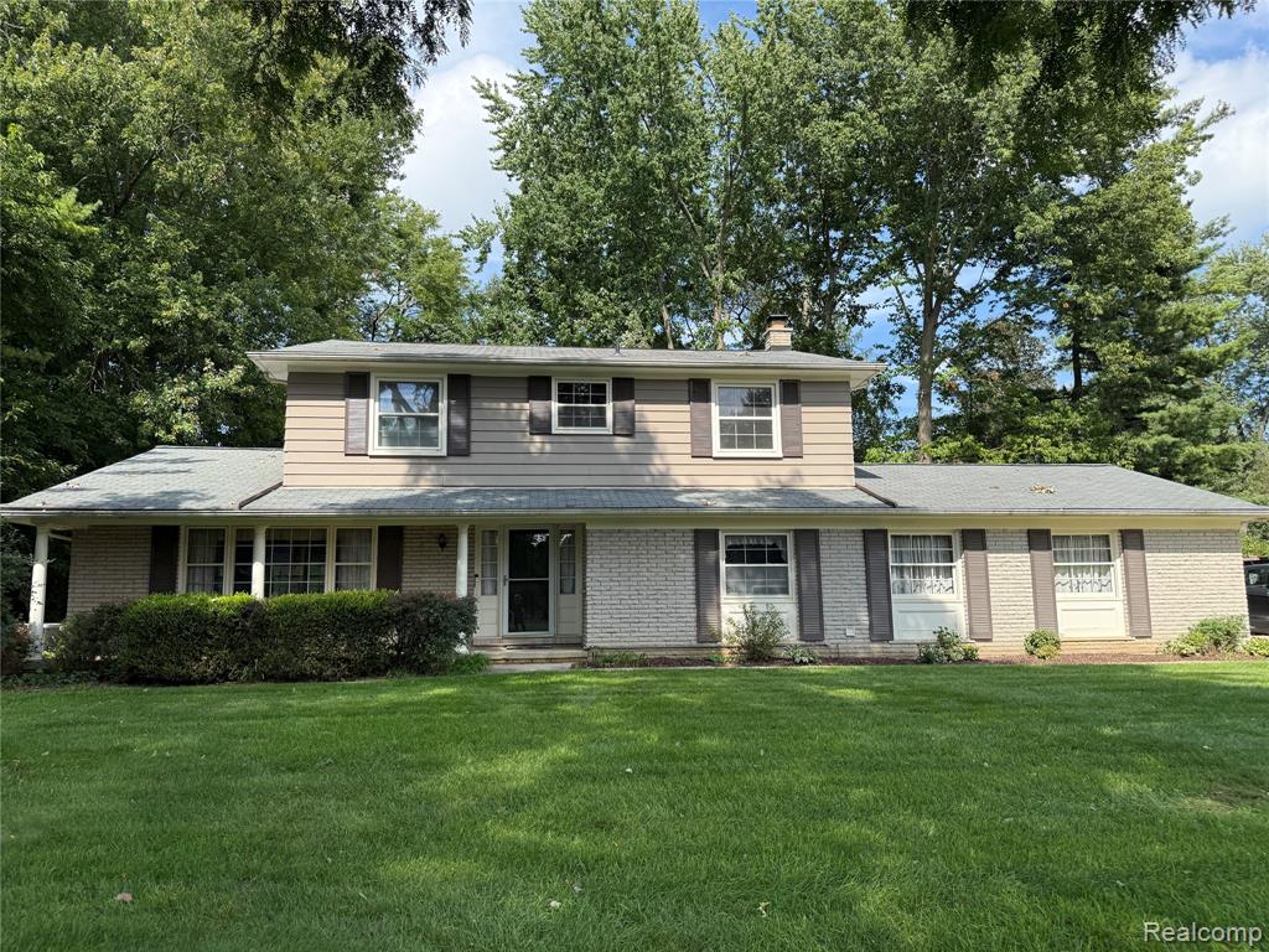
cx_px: 634
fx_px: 880
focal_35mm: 24
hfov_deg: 71.6
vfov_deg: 56.8
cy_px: 476
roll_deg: +0.6
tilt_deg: +8.1
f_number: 1.78
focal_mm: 6.76
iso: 100
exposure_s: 1/2232
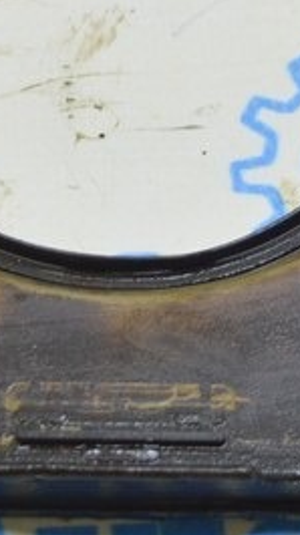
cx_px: 68
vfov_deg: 8.9
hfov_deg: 5.0
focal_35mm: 242
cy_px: 67
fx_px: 3433
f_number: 5.6
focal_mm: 40
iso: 400
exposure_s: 1/20
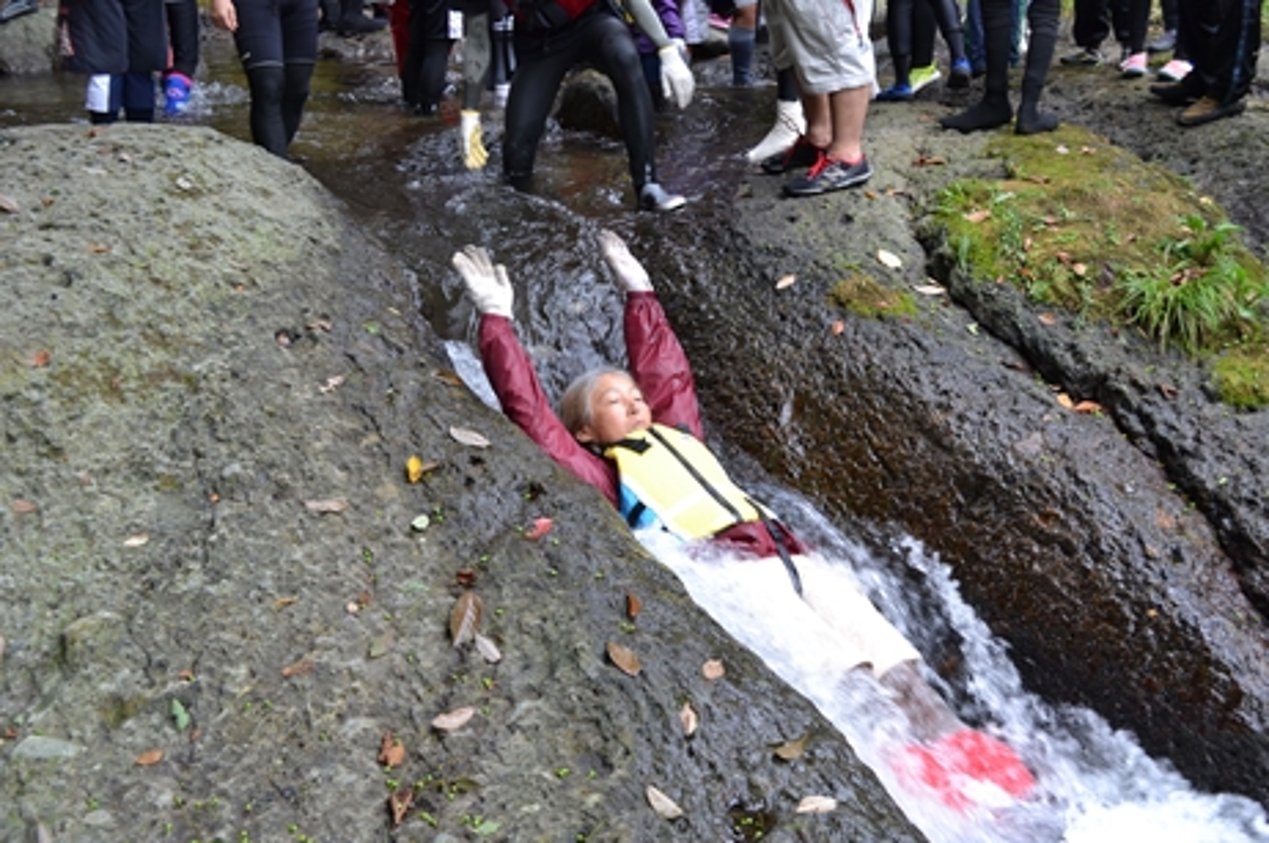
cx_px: 634
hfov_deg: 49.6
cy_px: 391
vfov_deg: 34.1
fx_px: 1373
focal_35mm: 39
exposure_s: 1/125
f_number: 5.6
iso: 280
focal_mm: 24
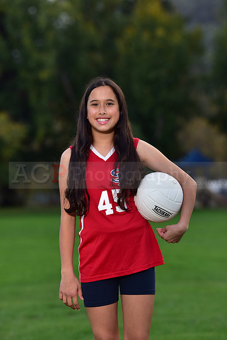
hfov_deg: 8.6
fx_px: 1512
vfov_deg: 12.8
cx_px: 114
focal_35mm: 160
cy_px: 170
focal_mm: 160
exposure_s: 1/320
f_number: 4.5
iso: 400
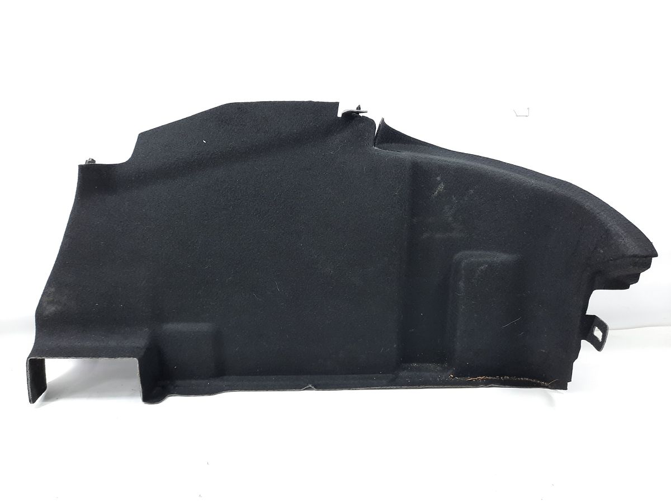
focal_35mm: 25
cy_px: 252
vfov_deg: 54.9
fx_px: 485
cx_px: 336
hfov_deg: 69.4
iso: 80
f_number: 2
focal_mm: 4.6
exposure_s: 1/50
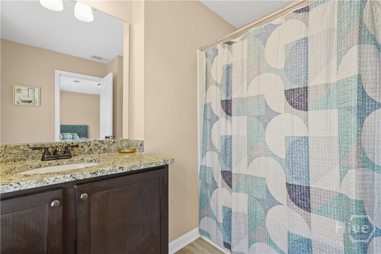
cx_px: 190
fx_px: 169
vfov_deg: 73.7
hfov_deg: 96.7
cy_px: 127
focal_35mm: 16
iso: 100
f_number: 11
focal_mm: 16
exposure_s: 1.6
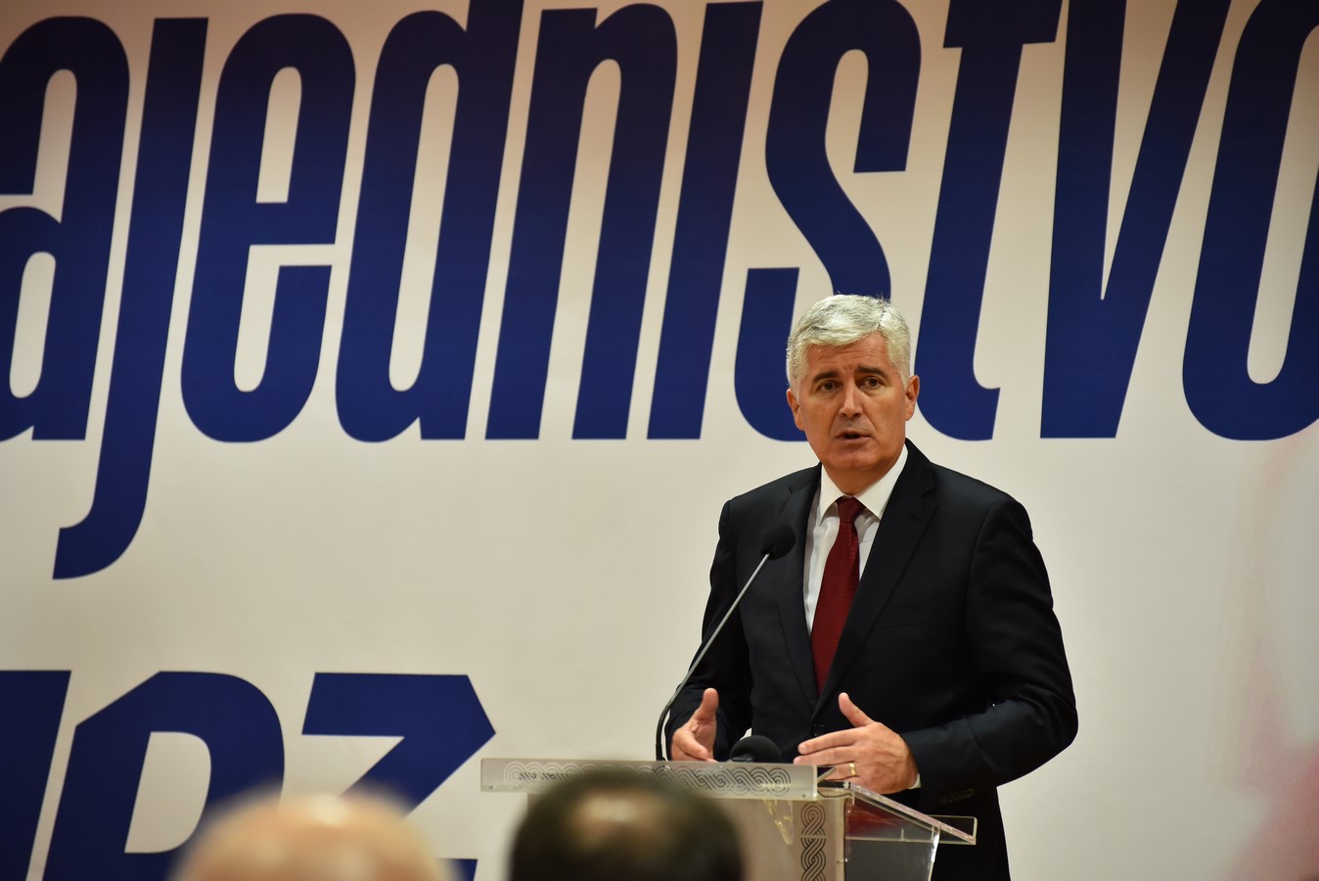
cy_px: 440
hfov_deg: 12.4
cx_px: 660
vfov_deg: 8.3
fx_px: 6048
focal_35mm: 165
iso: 1600
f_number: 5
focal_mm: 165
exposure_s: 1/80
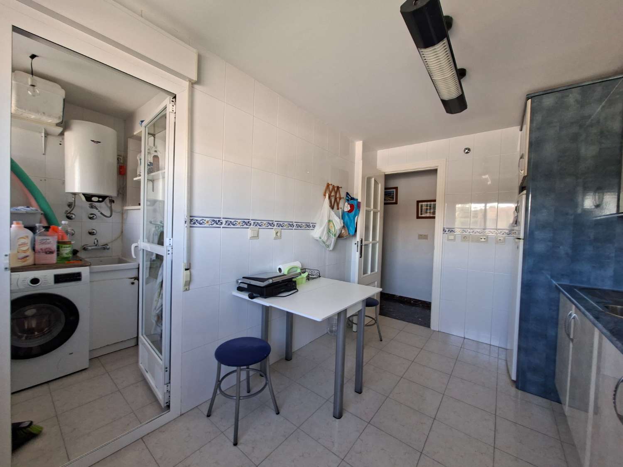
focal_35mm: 13
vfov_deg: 89.9
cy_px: 234
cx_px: 312
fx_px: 234
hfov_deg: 106.2
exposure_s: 1/40
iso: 80
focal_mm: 1.74
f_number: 2.2
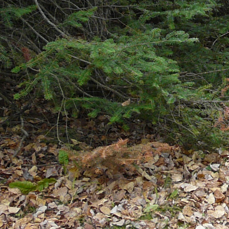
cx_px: 293
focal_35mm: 122
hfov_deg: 13.8
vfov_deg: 14.2
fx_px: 913
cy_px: 26
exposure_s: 1/100
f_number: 3.2
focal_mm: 4.6
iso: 100
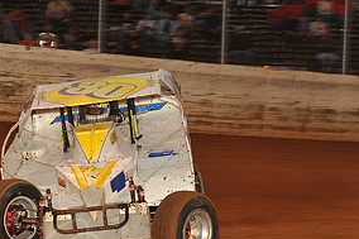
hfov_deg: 14.3
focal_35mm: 143
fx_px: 1425
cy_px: 153
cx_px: 62
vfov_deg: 9.6
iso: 800
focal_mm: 70
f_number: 7.1
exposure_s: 1/320
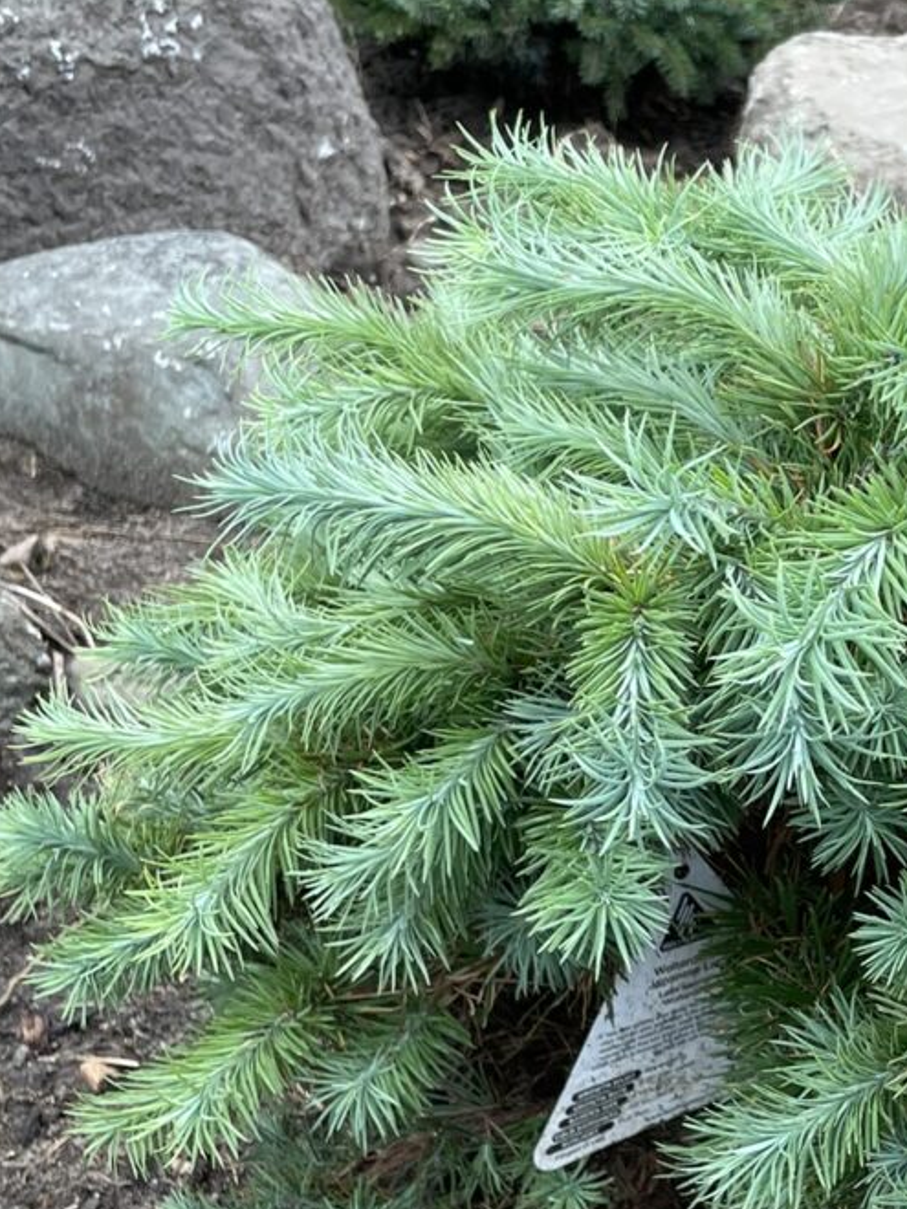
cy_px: 810
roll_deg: -4.5
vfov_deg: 30.5
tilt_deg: -39.1
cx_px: 977
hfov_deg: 22.1
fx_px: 2201
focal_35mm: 63
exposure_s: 1/443
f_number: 1.6
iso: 32
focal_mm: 4.2
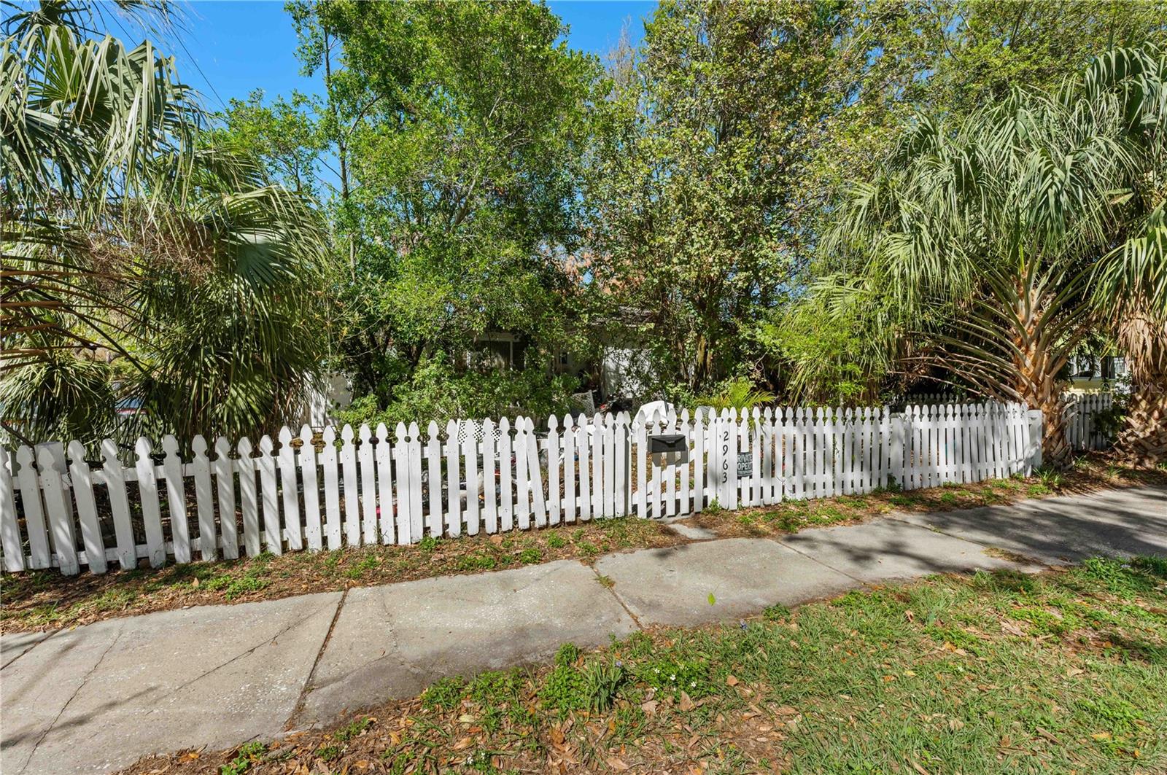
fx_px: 453
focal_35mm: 14
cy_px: 388
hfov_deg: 104.3
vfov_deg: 81.1
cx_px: 584
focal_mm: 14
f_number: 10
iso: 100
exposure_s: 1/160
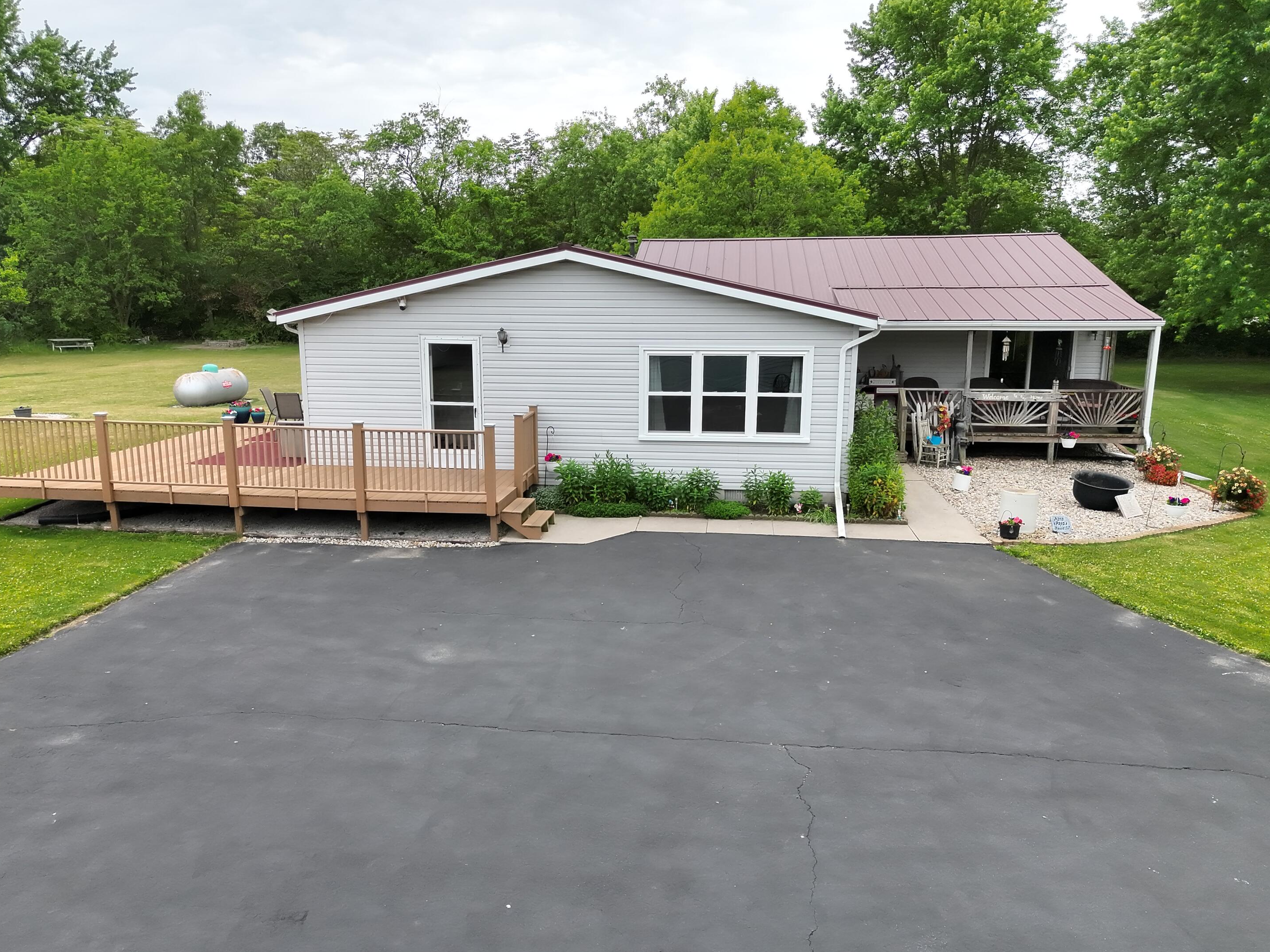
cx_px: 613
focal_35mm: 25
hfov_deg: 69.4
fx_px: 917
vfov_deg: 54.9
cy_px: 495
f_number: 1.7
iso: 350
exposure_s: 1/2000
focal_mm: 6.72
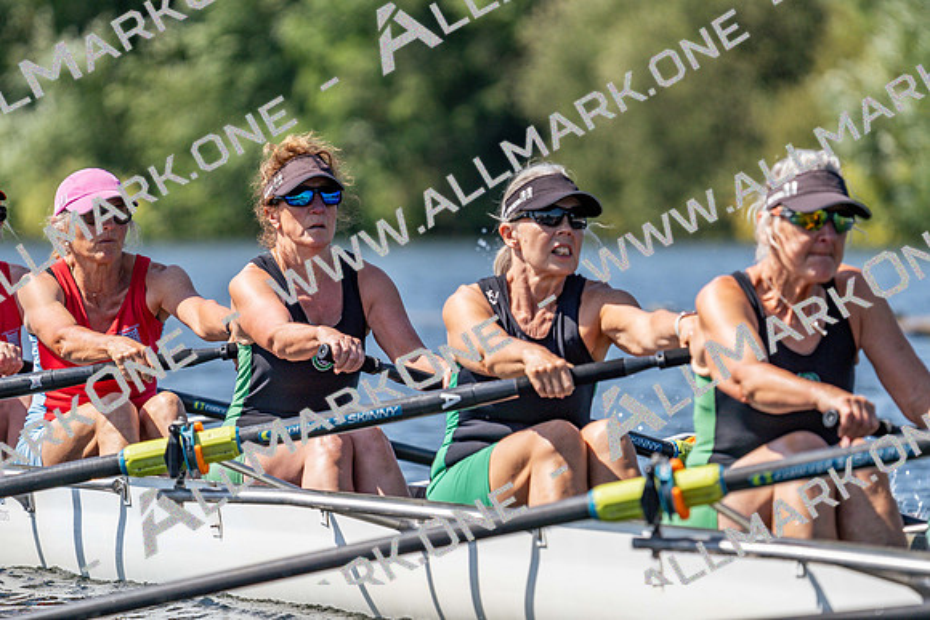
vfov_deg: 3.4
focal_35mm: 400
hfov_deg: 5.2
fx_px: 10335
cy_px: 310
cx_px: 465
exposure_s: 1/2000
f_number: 6.3
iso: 320
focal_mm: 400
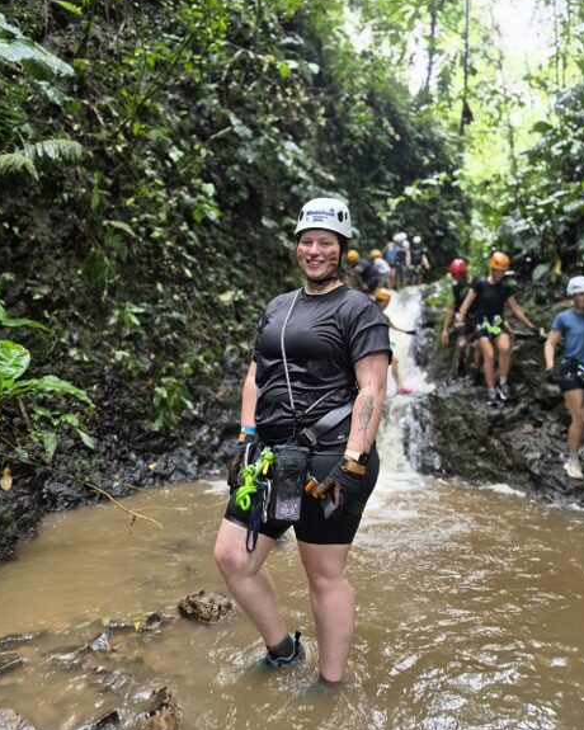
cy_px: 328
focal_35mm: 25
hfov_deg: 56.8
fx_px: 540
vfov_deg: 67.9
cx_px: 297
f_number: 1.8
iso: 500
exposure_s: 1/120
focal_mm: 5.4
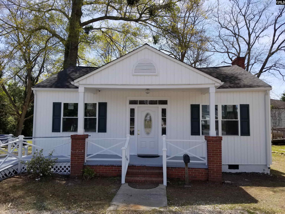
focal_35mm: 26
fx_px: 214
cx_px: 142
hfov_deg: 67.3
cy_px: 107
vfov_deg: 53.1
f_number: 1.7
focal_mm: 4.3
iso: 50
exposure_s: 1/1960
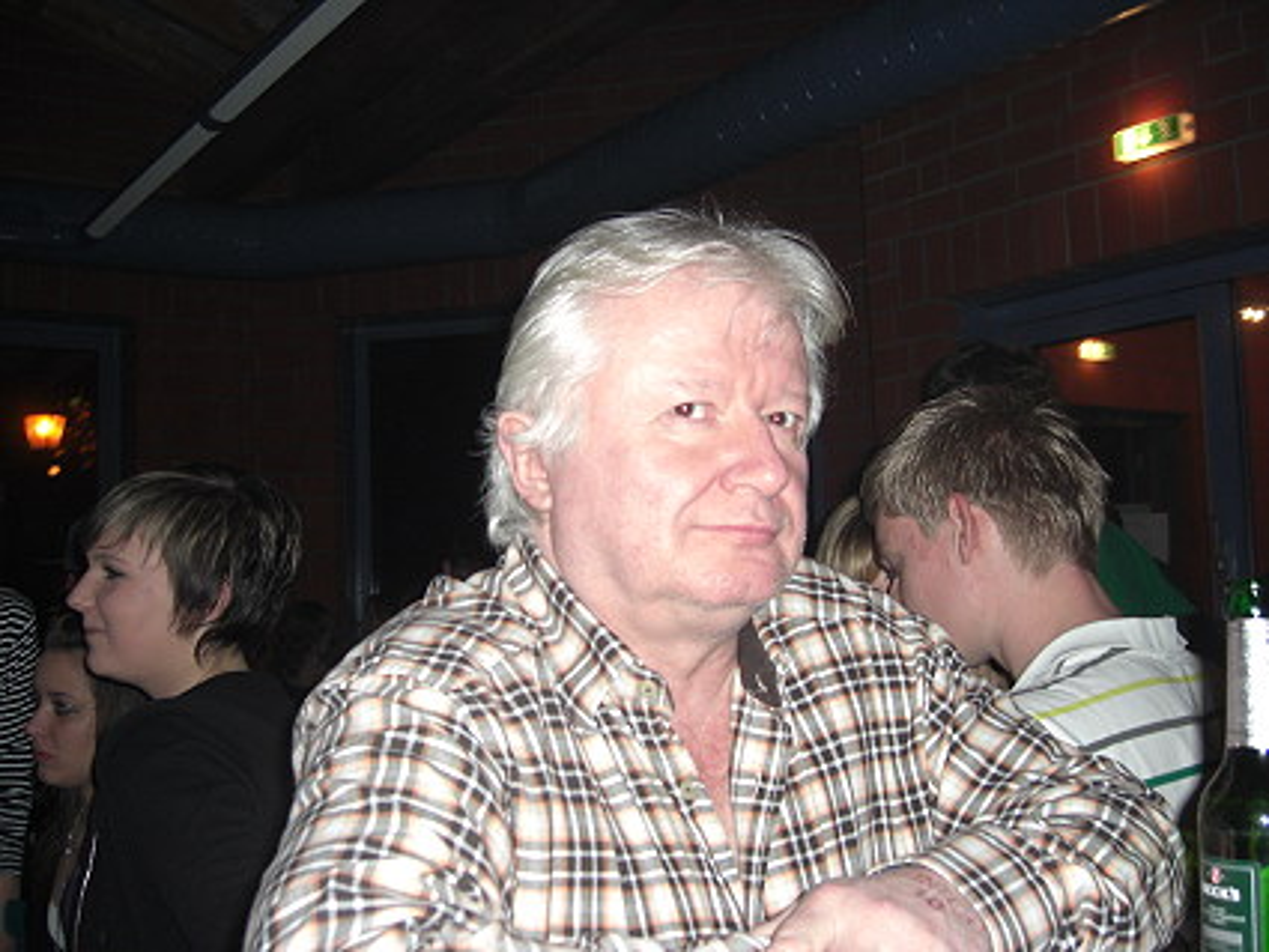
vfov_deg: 37.7
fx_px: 1393
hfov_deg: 49.0
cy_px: 476
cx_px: 634
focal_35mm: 38
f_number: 2.8
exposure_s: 1/60
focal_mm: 7.9
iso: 200
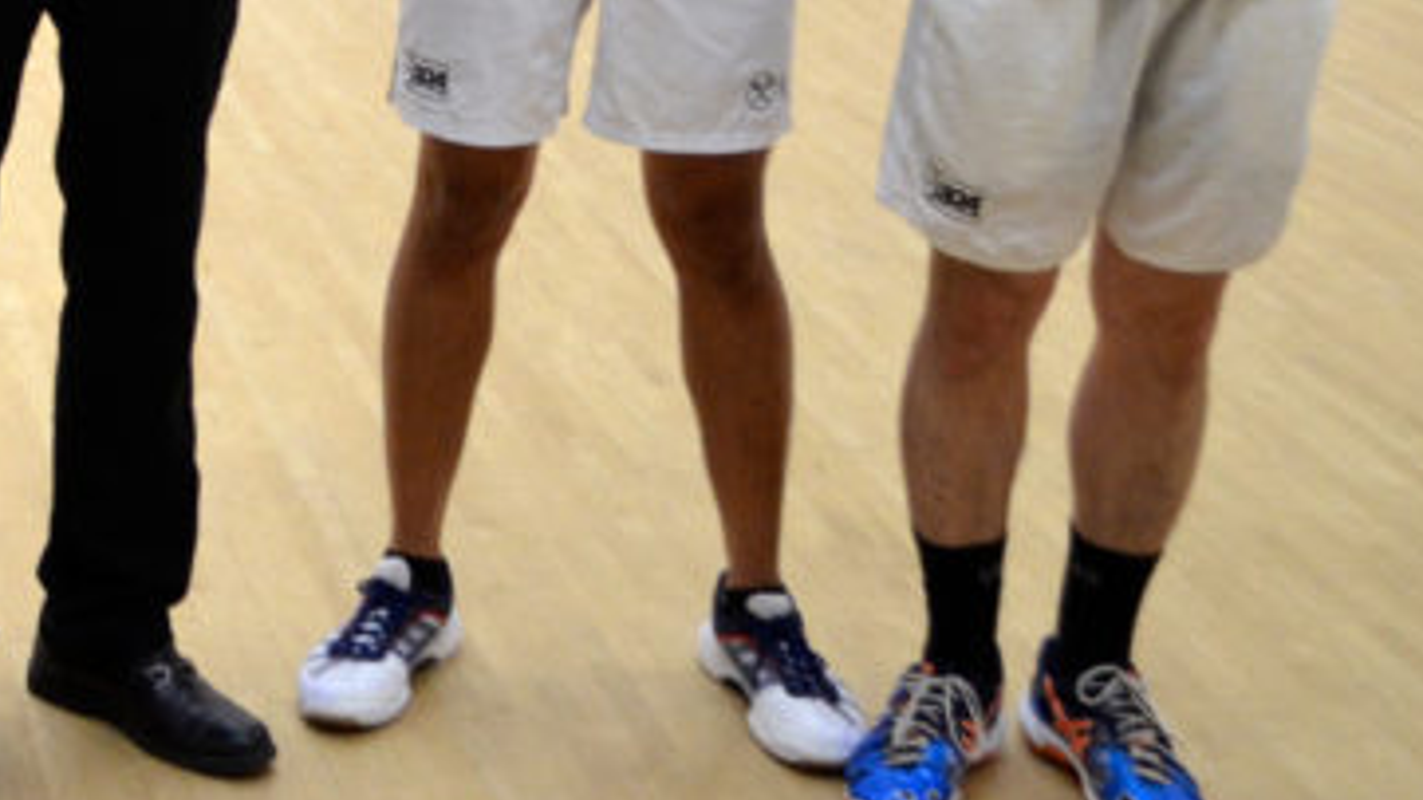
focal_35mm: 89
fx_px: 3358
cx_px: -292
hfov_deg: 22.1
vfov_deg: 13.2
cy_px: -213
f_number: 3.8
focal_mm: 20
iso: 1600
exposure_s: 1/160
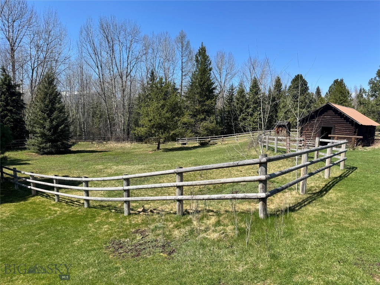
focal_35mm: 24
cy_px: 142
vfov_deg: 56.8
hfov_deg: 71.6
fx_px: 263
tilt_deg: -5.8
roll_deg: -2.9
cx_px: 190
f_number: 1.78
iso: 80
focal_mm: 6.76
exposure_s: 1/3413
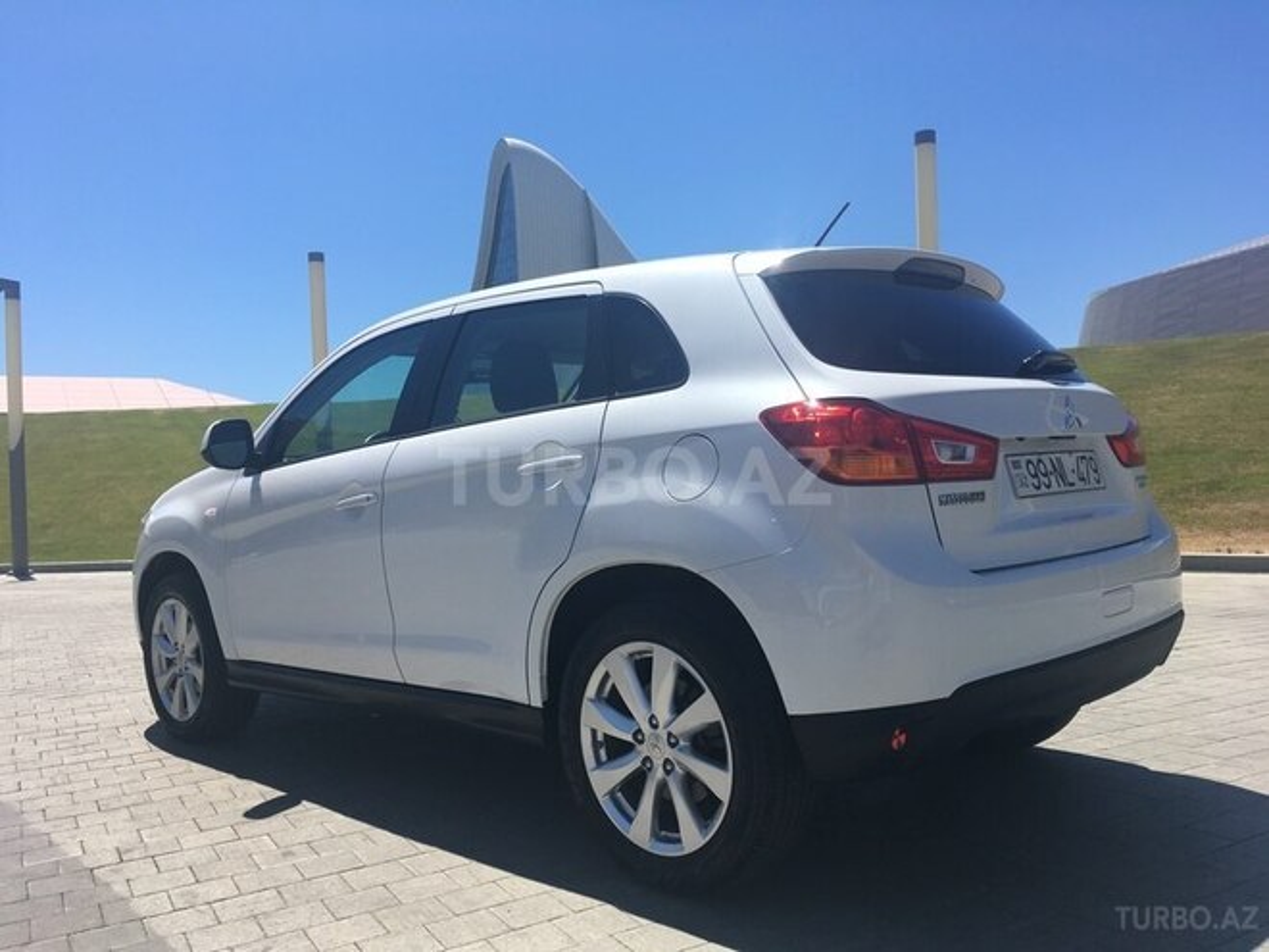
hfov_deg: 61.7
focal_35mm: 29
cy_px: 476
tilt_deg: -0.8
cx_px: 634
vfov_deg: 48.2
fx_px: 1063
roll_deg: +2.1
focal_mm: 4.15
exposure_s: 1/1603
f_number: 2.2
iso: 25
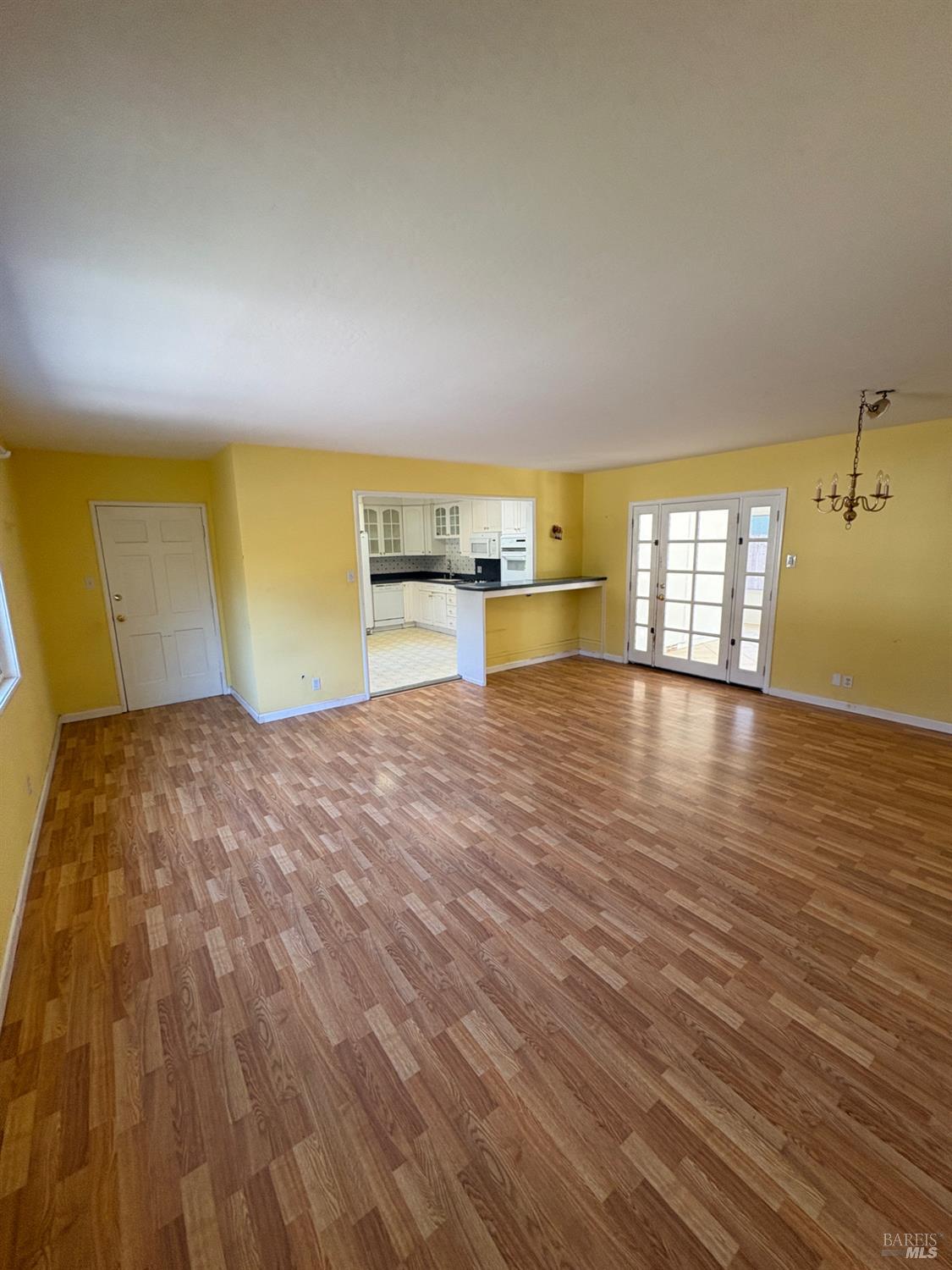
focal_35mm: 14
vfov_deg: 102.1
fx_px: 513
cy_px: 635
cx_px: 476
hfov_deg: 85.7
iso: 200
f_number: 2.2
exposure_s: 1/120
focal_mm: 2.22
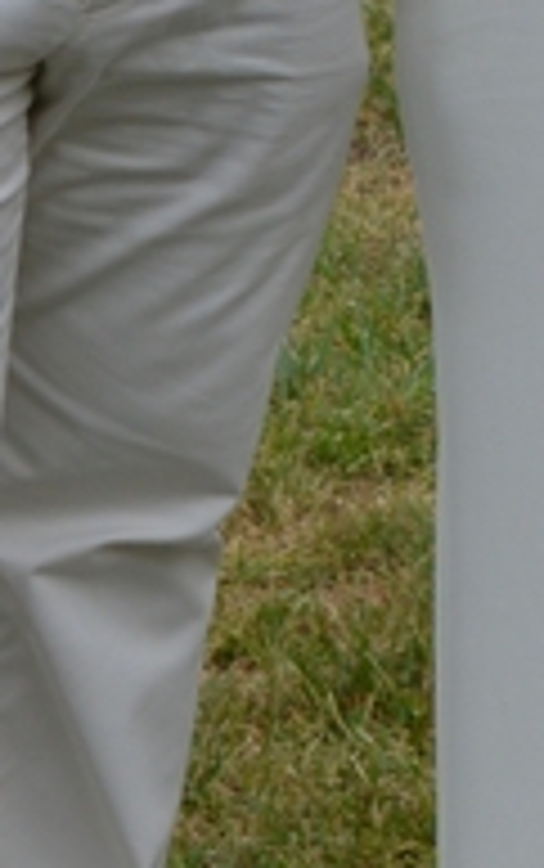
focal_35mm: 304
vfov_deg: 6.8
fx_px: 7195
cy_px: -337
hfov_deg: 4.3
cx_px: 1045
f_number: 5.6
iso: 200
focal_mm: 30
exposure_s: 1/125
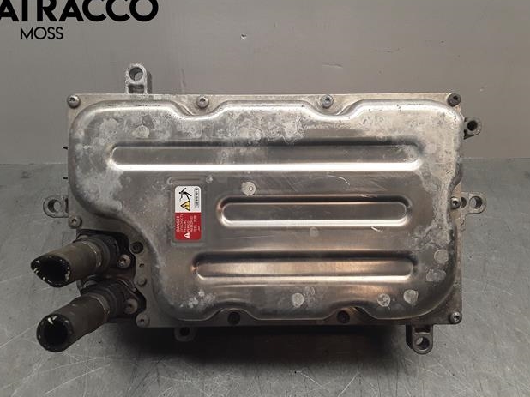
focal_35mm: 29
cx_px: 268
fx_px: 444
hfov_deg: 61.7
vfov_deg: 48.2
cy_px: 198
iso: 40
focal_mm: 2.91
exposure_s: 1/116
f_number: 1.9
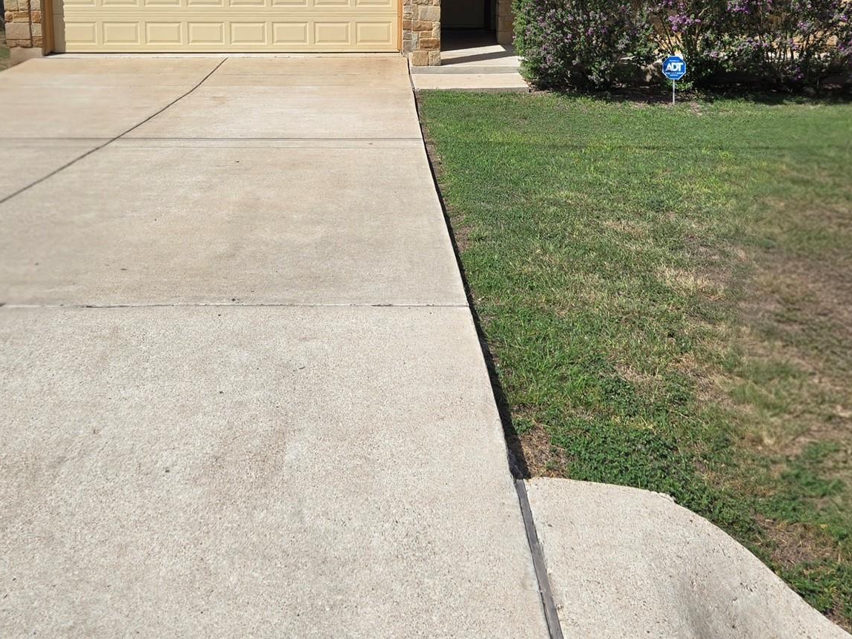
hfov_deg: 45.7
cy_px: 94
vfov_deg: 33.7
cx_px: 381
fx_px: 1009
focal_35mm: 41
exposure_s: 1/3333
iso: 25
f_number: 1.8
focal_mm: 5.4
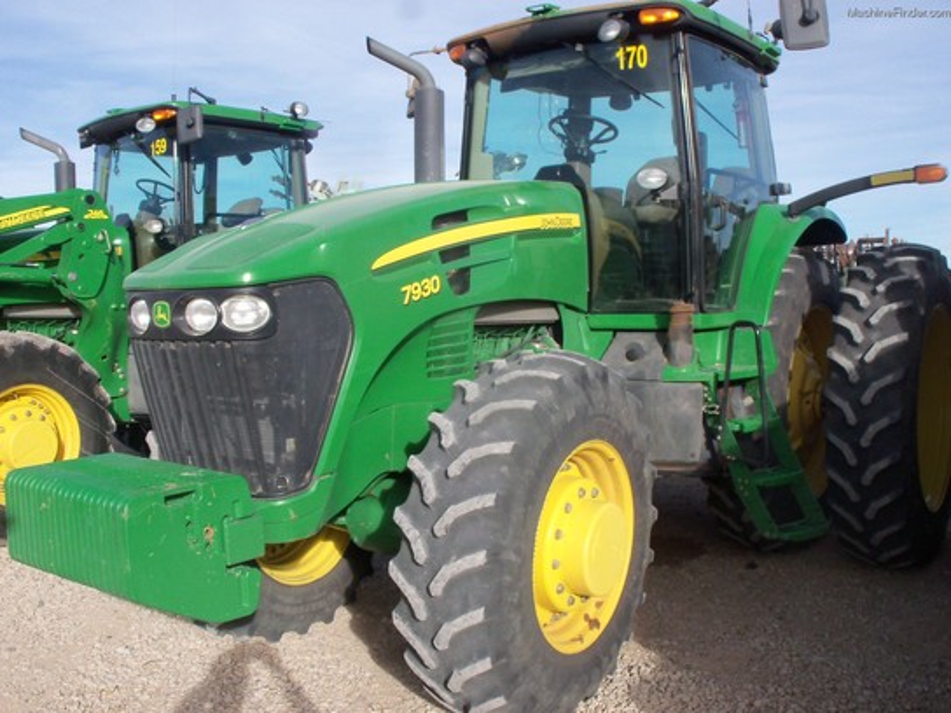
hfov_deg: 52.6
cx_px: 476
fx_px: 962
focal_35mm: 35
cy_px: 356
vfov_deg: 40.7
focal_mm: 6.3
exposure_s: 1/320
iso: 80
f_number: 5.5
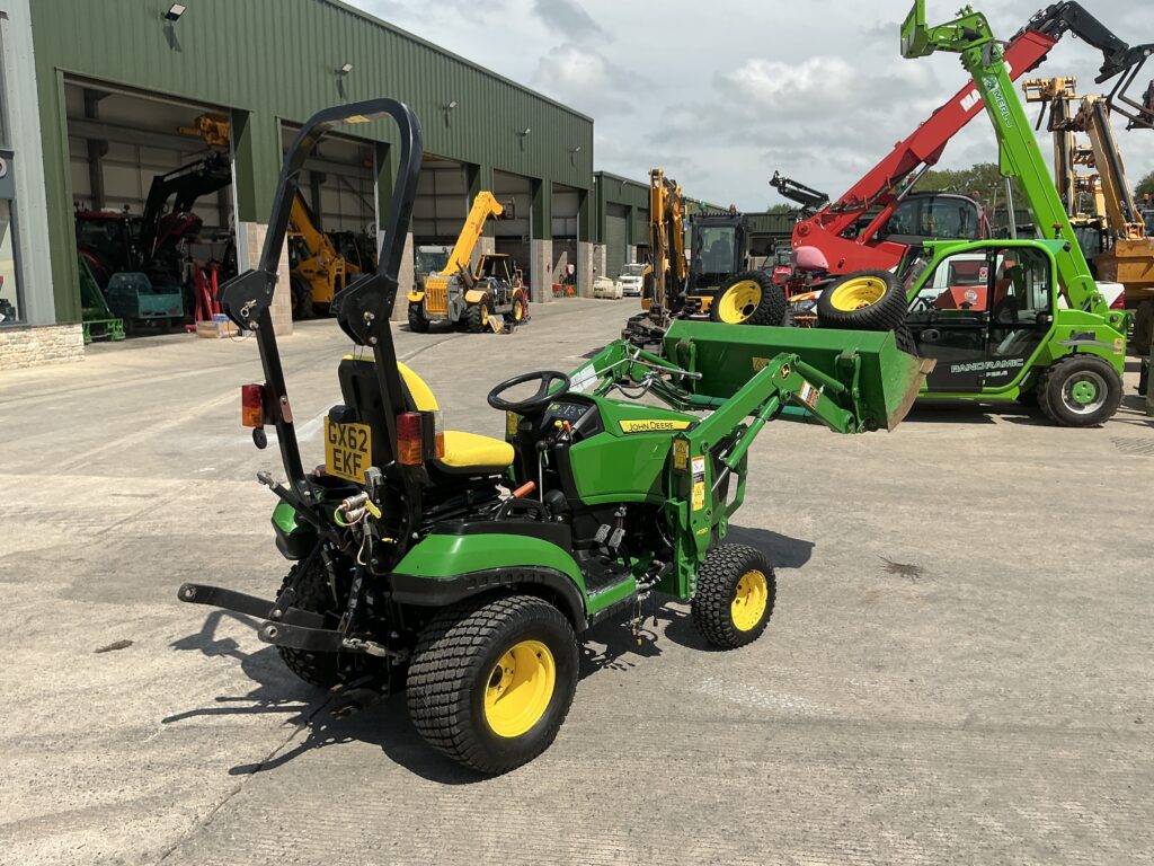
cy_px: 433
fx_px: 933
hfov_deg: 63.4
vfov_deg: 49.7
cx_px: 577
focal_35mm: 28
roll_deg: +1.3
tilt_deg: -8.7
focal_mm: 3
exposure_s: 1/2320
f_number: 1.8
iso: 25
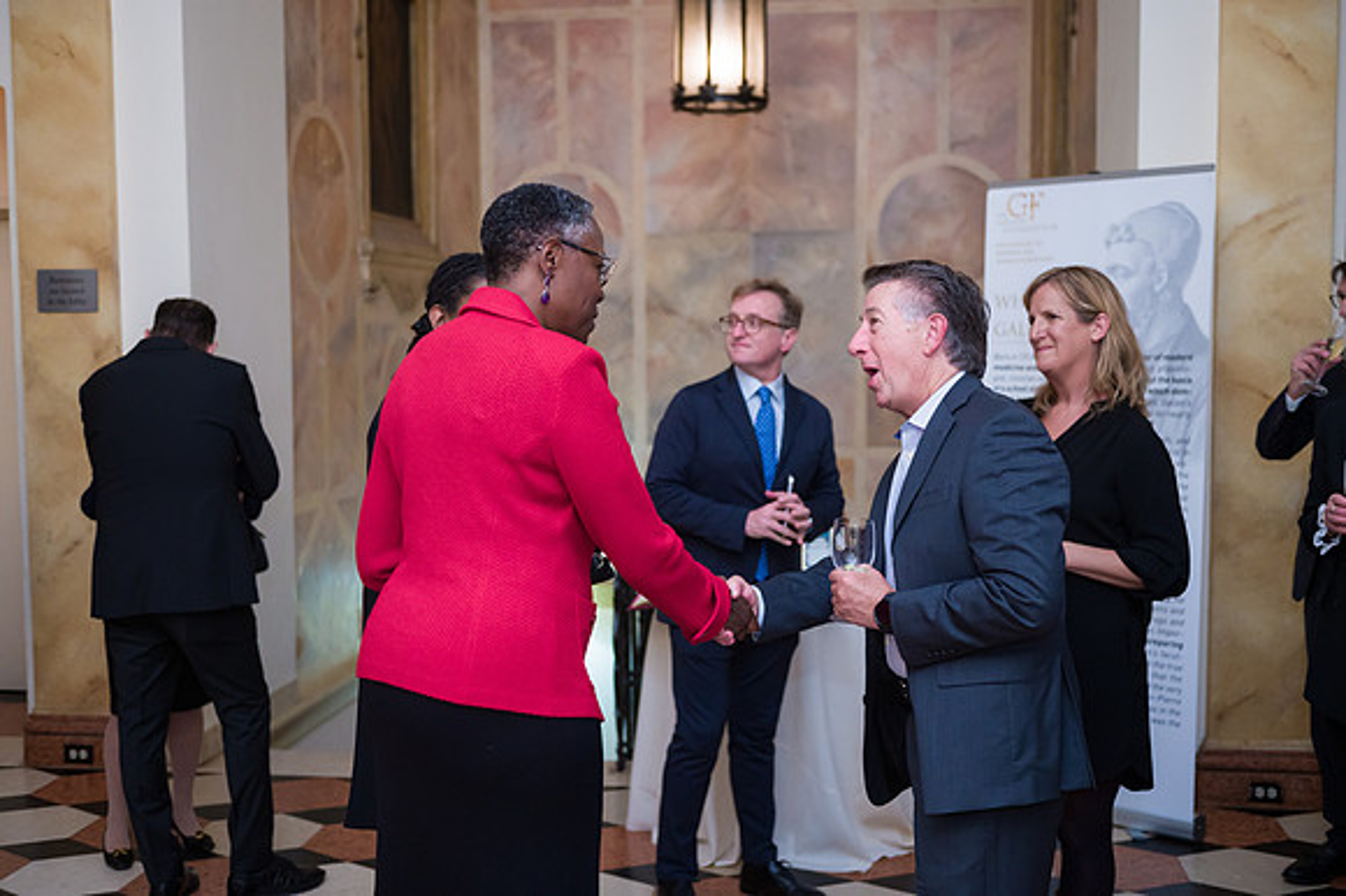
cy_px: 448
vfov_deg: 31.8
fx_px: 1570
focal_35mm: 42
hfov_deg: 46.4
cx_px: 673
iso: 1600
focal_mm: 42
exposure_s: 1/200
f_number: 3.2
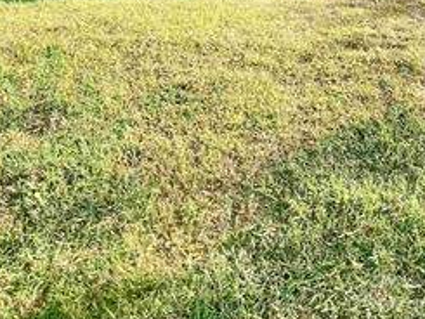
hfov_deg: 50.5
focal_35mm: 34
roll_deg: -0.3
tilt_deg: -3.1
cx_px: 343
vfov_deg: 32.8
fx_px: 418
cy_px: -81
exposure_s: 1/155
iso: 32
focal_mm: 1.57
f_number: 1.8
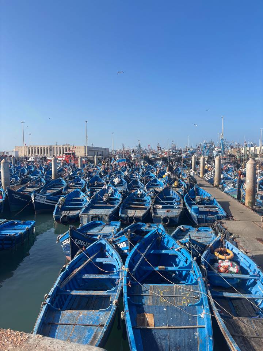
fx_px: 263
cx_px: 132
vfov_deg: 67.3
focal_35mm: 26
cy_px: 176
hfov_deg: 53.1
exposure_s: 1/1233
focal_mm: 5.96
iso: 50
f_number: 1.6
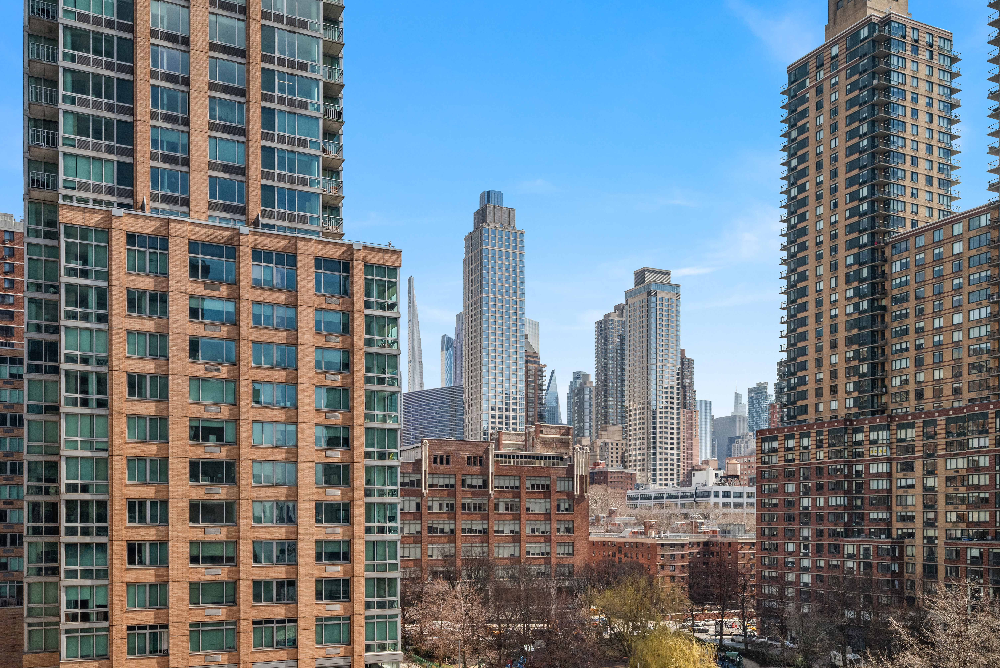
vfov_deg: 43.6
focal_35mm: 30
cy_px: 334
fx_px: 834
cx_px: 500
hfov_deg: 61.9
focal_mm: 30
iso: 400
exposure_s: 1/200
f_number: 11
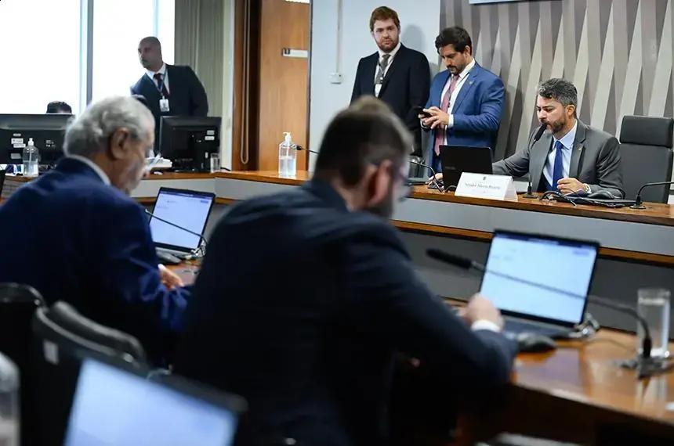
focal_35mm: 70
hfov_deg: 28.9
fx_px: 1308
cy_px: 223
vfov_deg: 19.4
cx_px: 337
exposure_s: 1/160
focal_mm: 70
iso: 2000
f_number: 2.8
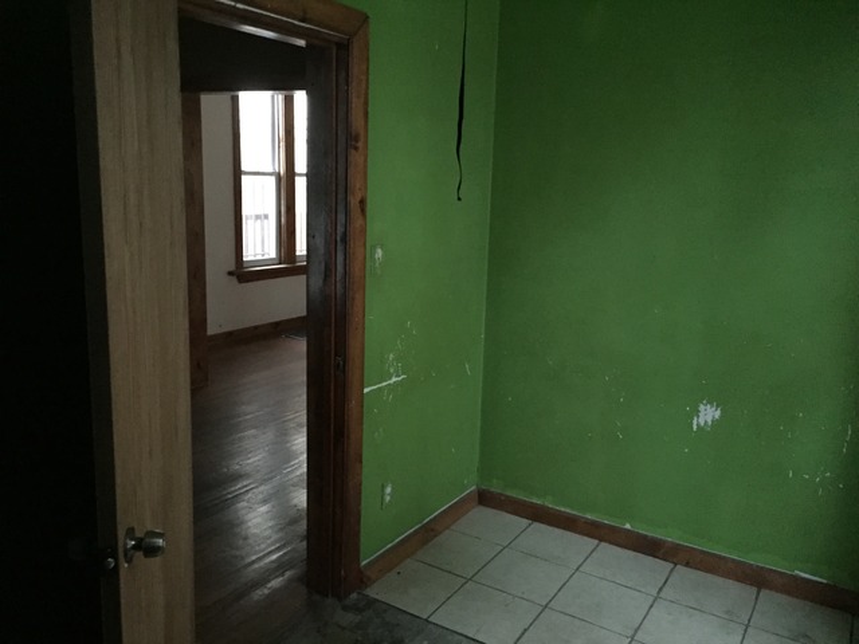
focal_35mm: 29
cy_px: 322
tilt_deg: -12.0
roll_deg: -1.4
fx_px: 720
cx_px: 430
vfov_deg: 48.2
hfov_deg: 61.7
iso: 1600
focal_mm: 4.15
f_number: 2.2
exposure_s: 1/15
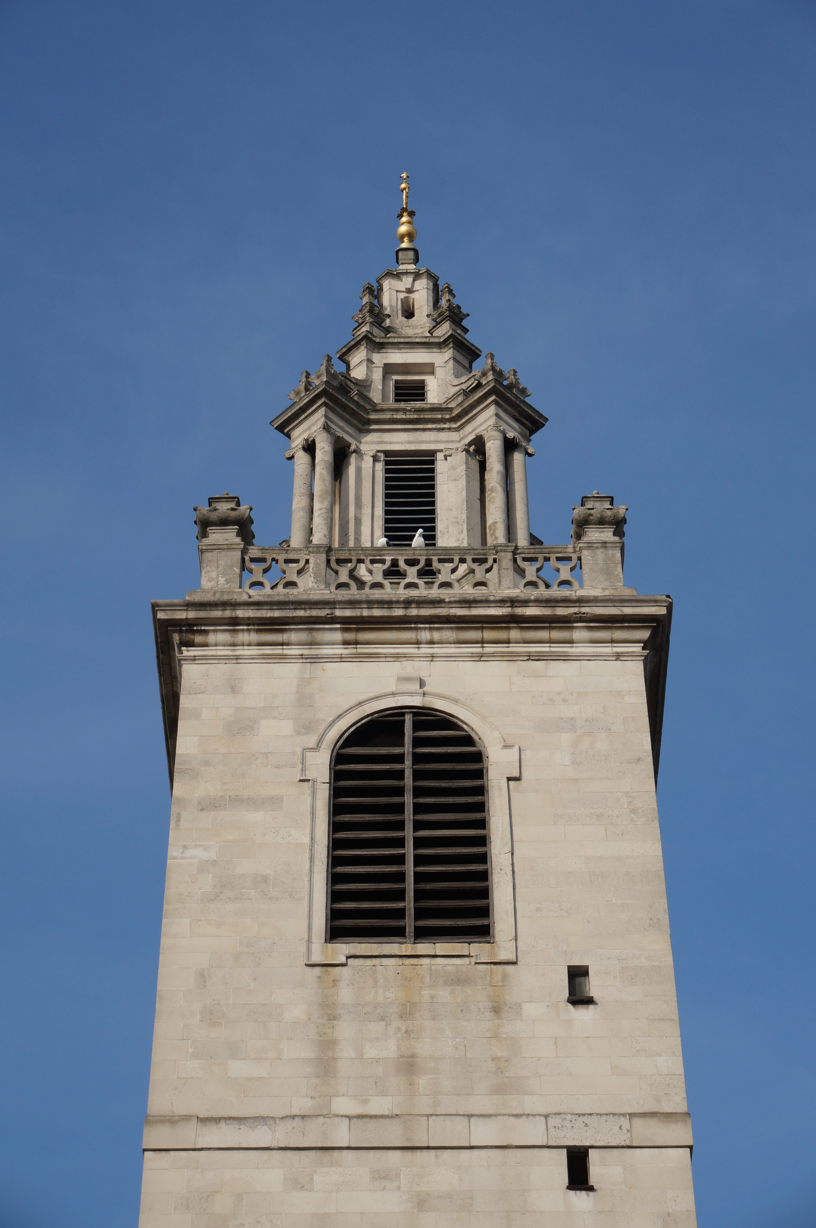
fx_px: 2556
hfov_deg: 18.1
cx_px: 408
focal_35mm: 75
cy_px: 614
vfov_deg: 27.0
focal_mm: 50
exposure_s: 1/250
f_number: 13
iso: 200
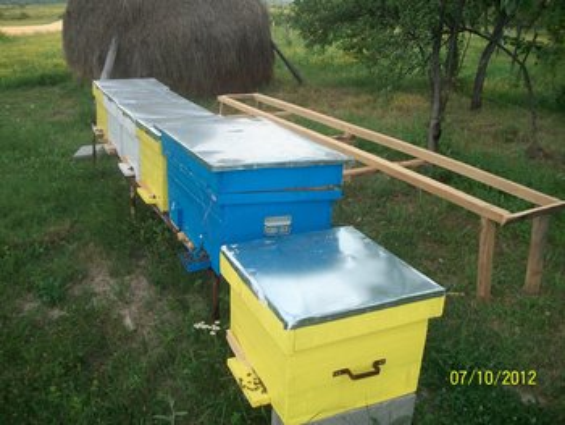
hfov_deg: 56.8
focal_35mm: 32
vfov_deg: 44.2
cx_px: 282
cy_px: 212
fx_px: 523
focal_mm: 5.7
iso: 80
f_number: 2.9
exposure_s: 1/160
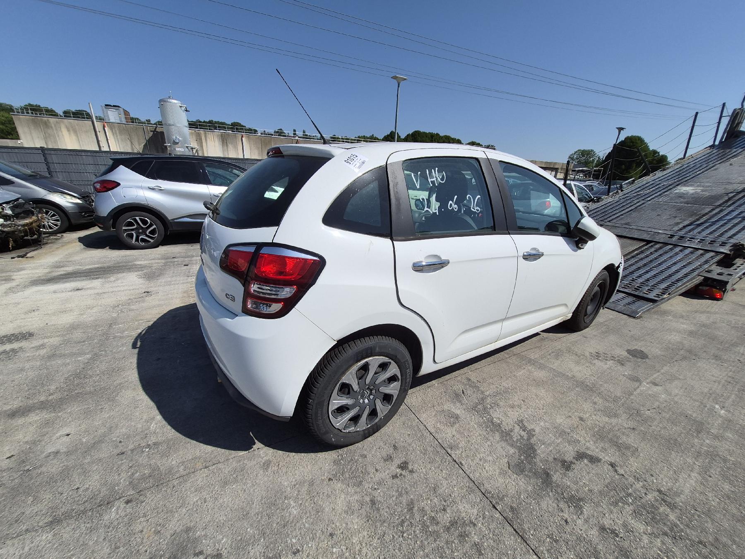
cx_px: 372
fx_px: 280
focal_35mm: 13
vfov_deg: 89.9
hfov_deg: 106.2
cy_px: 280
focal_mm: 1.74
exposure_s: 1/5000
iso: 40
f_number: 2.2
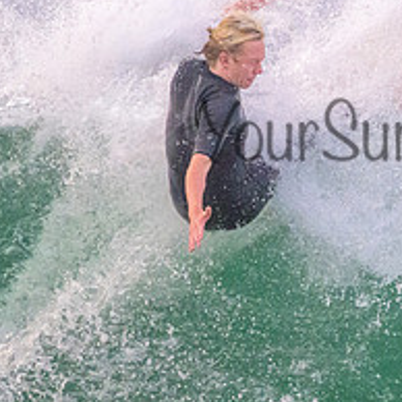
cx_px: 414
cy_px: 113
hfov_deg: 0.9
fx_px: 26645
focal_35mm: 2028
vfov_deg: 0.9
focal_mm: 800
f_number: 11
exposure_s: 1/2000
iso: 9000
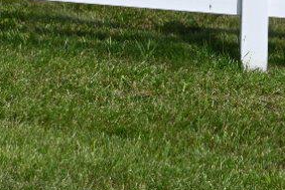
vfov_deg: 5.2
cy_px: -351
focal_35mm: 250
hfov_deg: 8.1
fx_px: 1977
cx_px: -148
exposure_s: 1/500
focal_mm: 34.5
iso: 100
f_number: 8
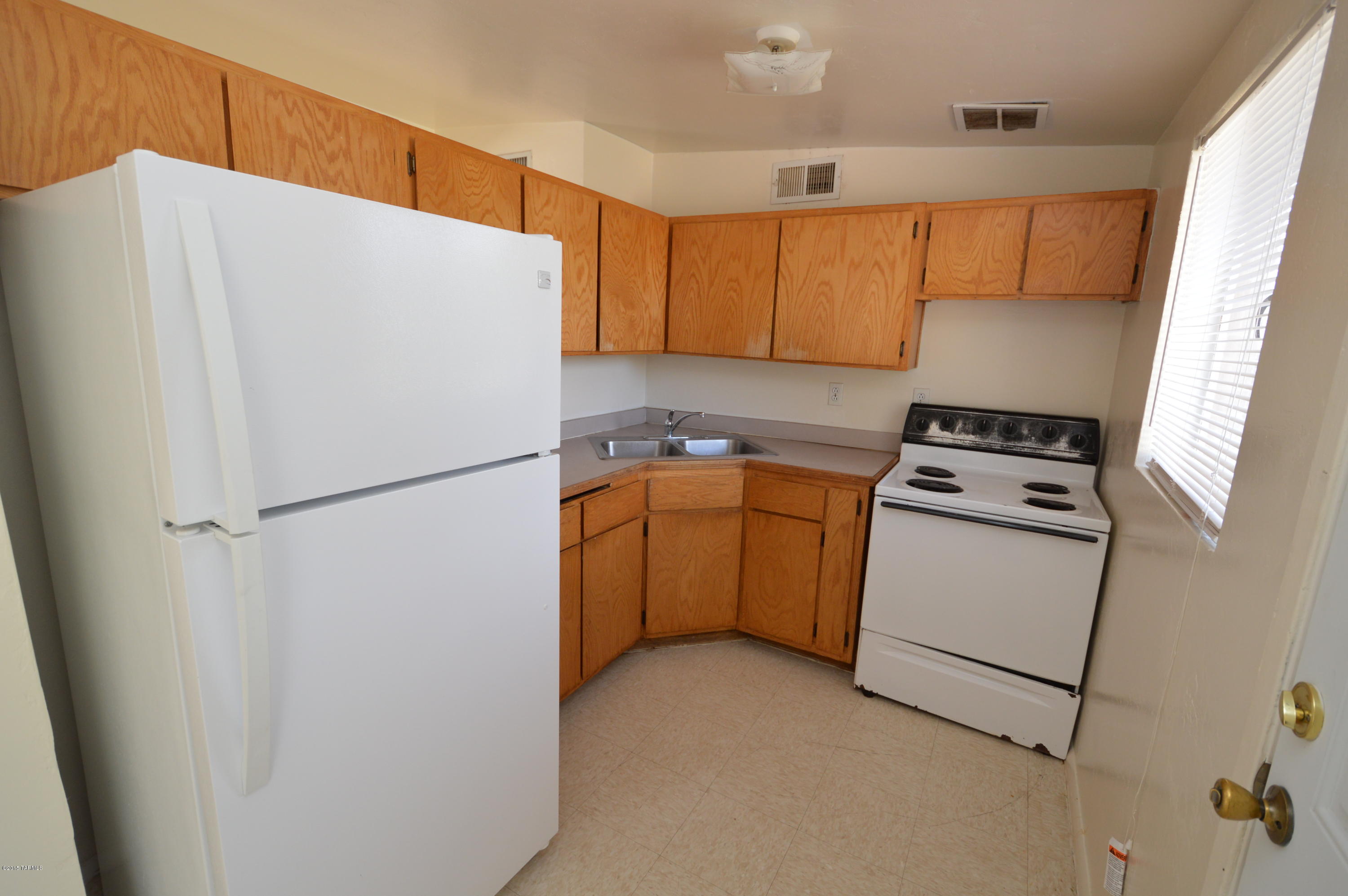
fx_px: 561
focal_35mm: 15
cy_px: 448
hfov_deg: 100.4
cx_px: 674
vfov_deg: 77.2
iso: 400
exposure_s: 1/80
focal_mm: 10
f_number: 4.5
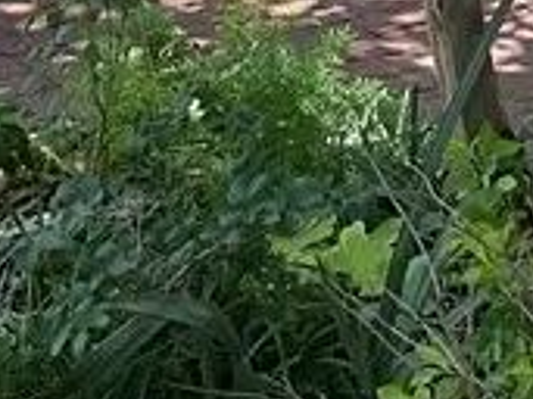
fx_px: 2677
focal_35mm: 174
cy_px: -658
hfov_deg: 11.3
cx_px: 489
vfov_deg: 7.7
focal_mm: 3
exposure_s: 1/147
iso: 16
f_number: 1.8
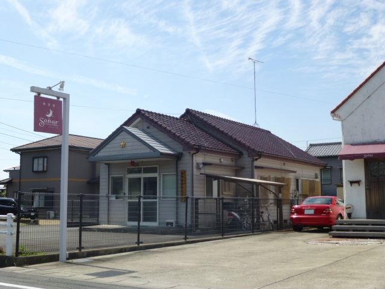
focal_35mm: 45
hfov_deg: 42.1
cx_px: 192
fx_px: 500
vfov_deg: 32.2
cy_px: 144
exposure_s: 1/800
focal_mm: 8
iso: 100
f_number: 3.9
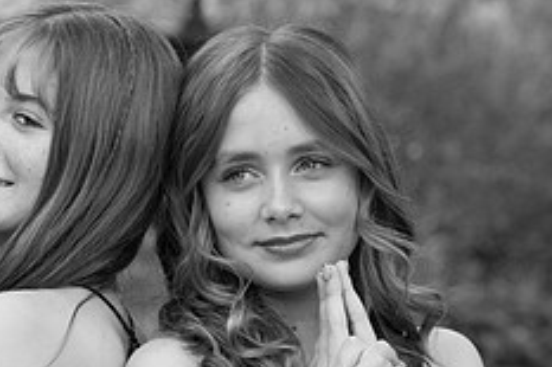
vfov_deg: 4.1
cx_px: 216
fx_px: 5148
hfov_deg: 6.1
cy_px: 342
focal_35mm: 336
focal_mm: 135
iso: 1250
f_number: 7.1
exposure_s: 1/800
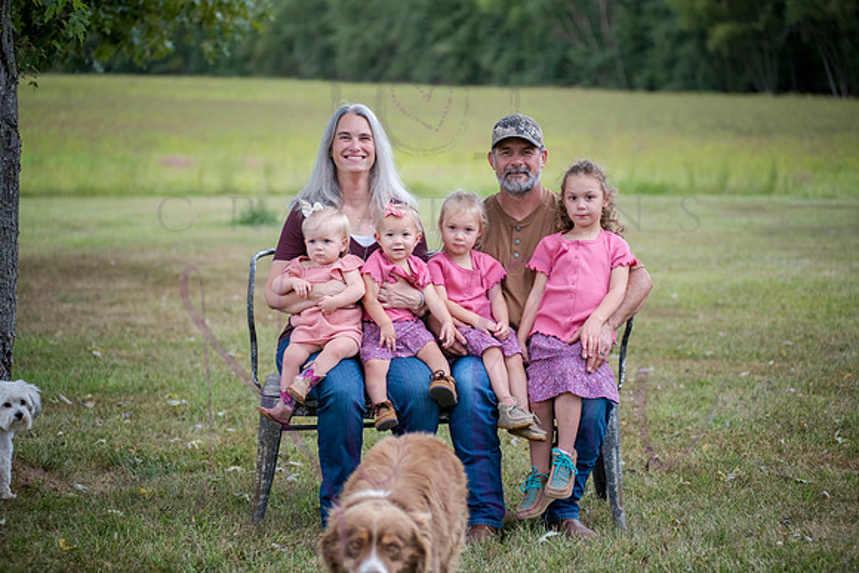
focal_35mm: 80
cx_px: 430
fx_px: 1909
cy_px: 286
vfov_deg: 17.1
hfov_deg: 25.4
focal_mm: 80
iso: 400
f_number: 3.2
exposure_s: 1/640
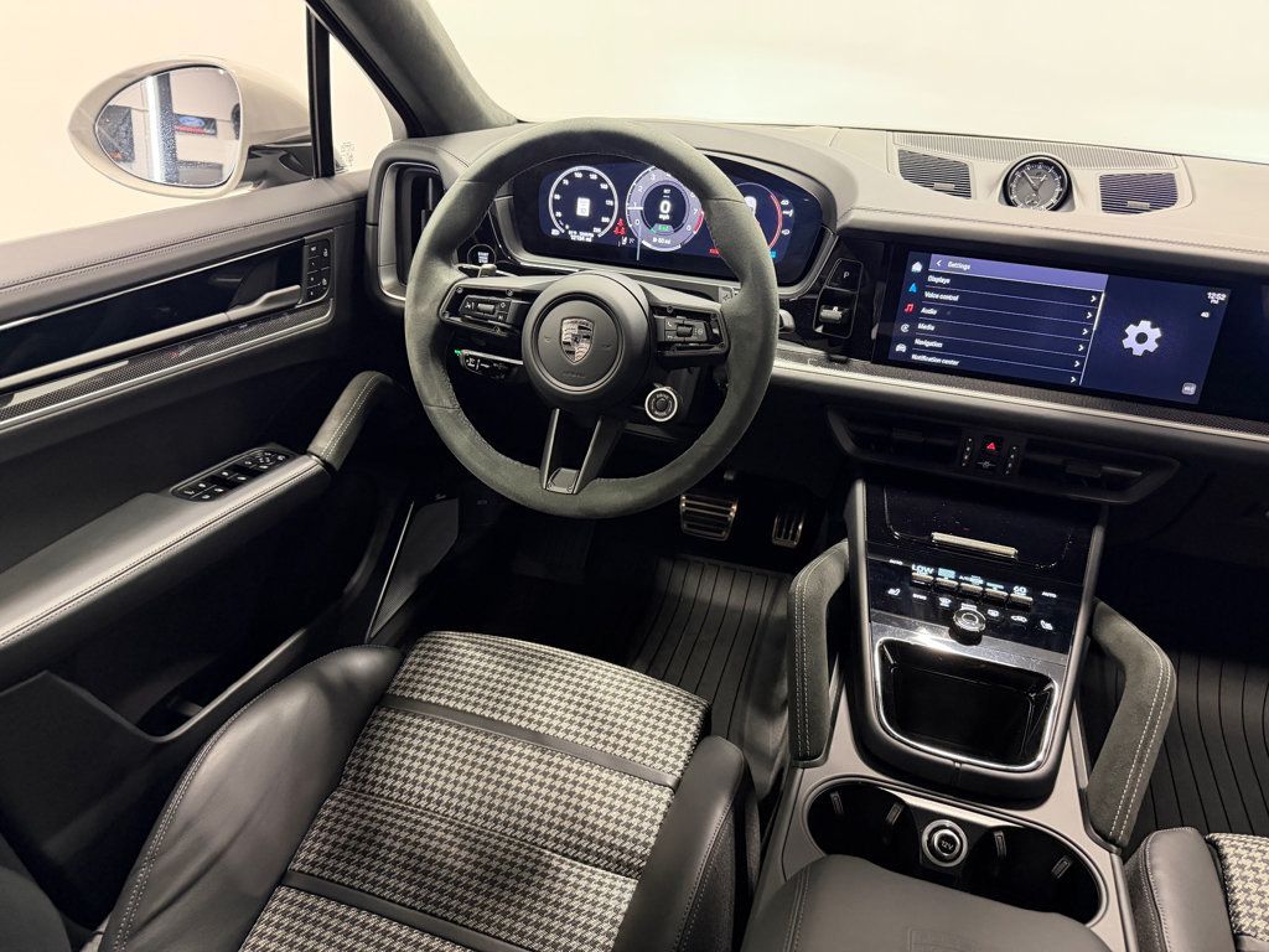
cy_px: 476
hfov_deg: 71.6
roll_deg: -3.4
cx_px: 634
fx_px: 880
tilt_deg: -27.2
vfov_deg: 56.8
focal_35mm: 24
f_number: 1.78
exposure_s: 1/40
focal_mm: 6.76
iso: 800
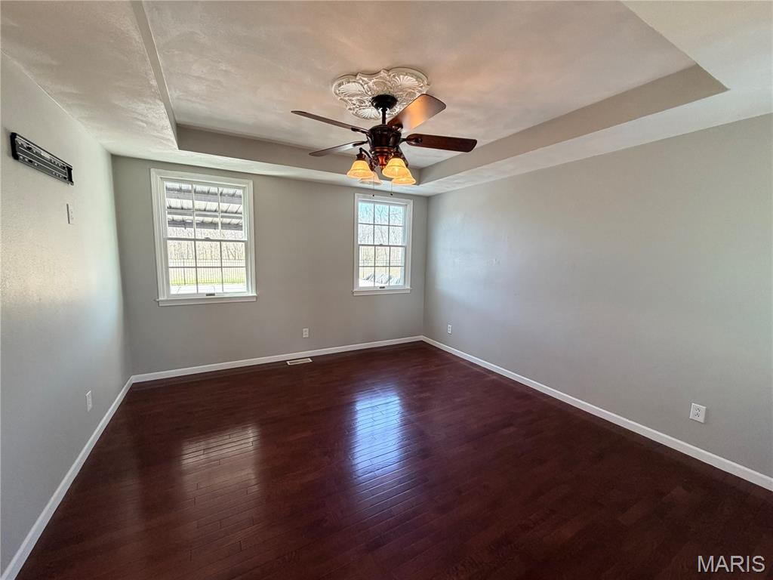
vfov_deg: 85.7
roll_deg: -0.5
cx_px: 386
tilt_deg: -7.2
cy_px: 290
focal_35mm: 14
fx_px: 313
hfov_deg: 102.1
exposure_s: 1/60
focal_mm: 2.22
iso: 160
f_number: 2.2
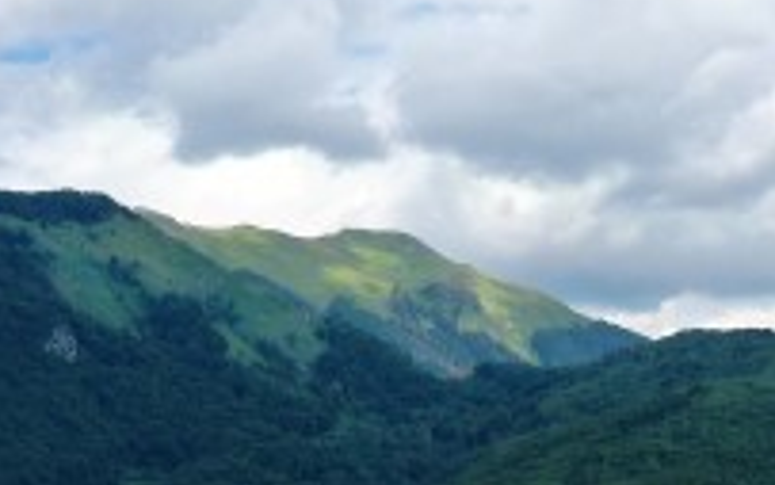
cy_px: 428
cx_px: 630
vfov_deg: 12.9
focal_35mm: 101
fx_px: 2134
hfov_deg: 20.3
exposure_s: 1/320
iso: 100
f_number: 5.6
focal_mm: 10.3
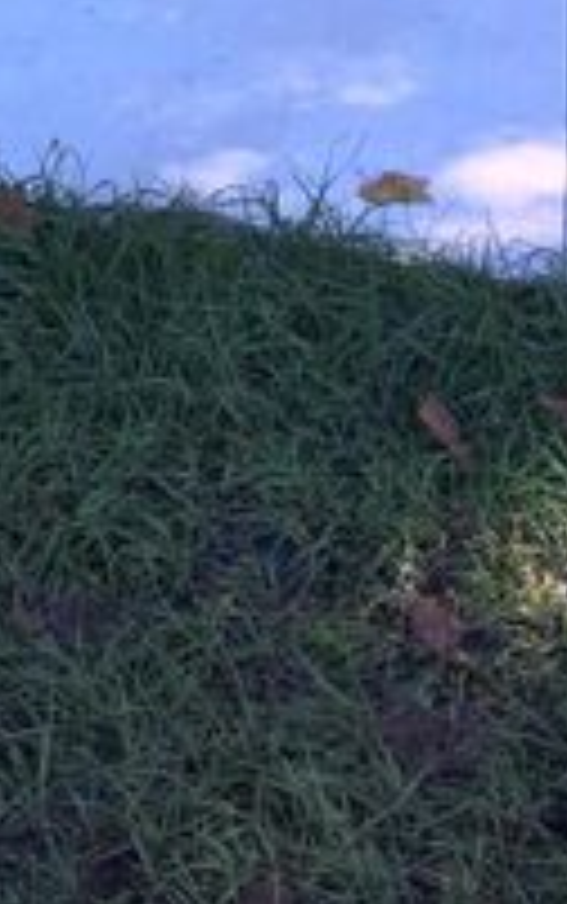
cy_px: -591
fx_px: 2516
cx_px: -148
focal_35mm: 102
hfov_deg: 12.5
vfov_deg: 17.5
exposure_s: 1/126
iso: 25
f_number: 2.2
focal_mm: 4.15
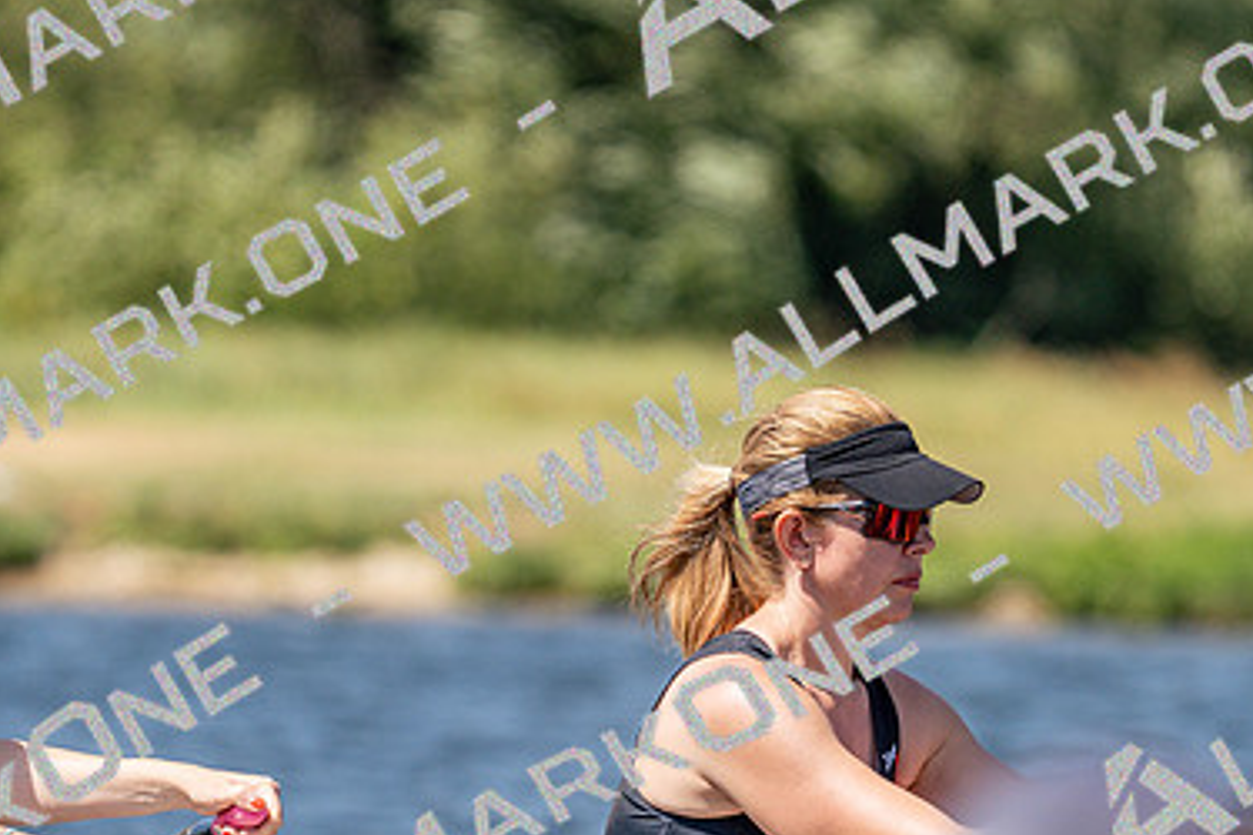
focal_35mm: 578
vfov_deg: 2.4
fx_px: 20116
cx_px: 819
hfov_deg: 3.6
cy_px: 586
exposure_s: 1/2000
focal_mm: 374
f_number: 6.3
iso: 320
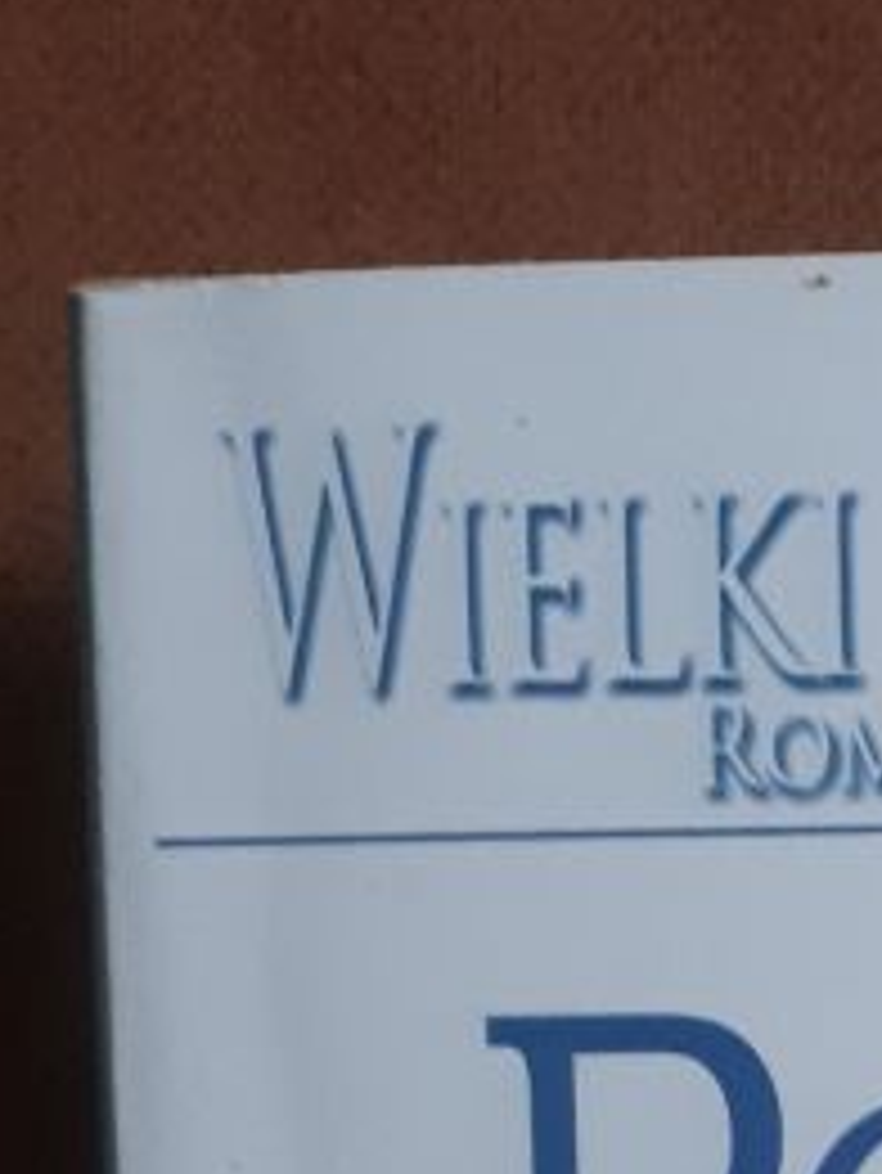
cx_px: 1228
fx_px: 4209
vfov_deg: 14.4
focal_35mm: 124
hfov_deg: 11.6
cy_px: 1948
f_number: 1.9
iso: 200
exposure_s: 1/17
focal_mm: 3.6
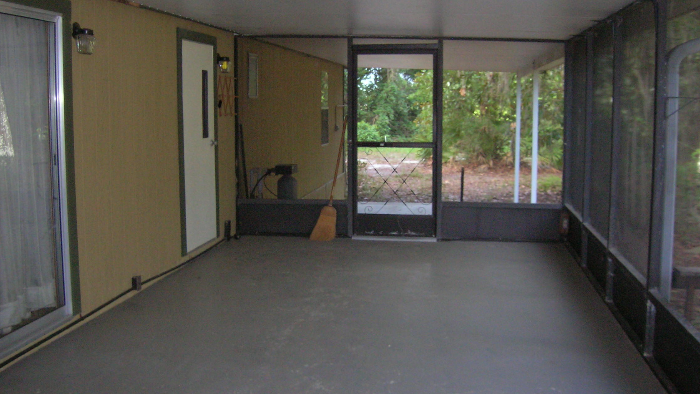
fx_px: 705
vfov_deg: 31.2
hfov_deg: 52.8
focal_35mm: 38
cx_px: 354
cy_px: 196
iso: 200
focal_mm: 5.7
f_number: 2.9
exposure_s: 1/60.1
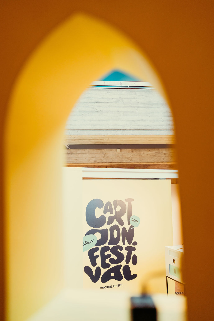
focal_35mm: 35
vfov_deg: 54.4
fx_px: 312
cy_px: 160
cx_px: 107
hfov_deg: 37.9
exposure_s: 1/160
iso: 250
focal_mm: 35
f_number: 1.8
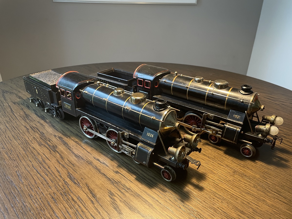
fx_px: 219
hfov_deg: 67.3
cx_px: 146
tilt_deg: -26.8
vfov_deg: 53.1
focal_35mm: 26
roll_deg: -0.6
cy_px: 110
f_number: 1.6
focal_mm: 4.2
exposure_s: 1/50
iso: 160
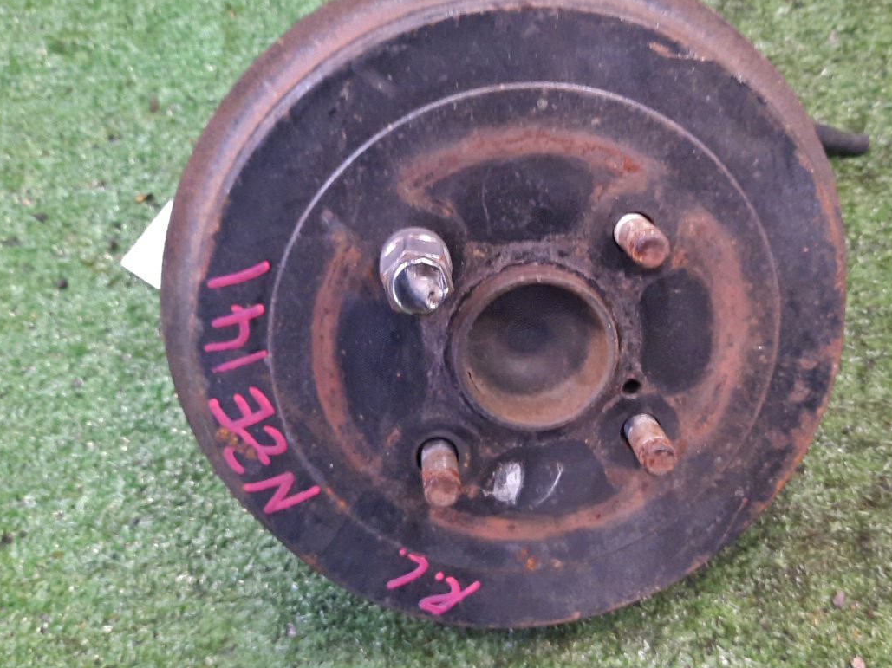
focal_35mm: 35
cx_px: 508
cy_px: 297
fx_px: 902
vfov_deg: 40.6
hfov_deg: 52.5
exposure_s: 1/25
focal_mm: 4.6
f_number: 2
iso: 430
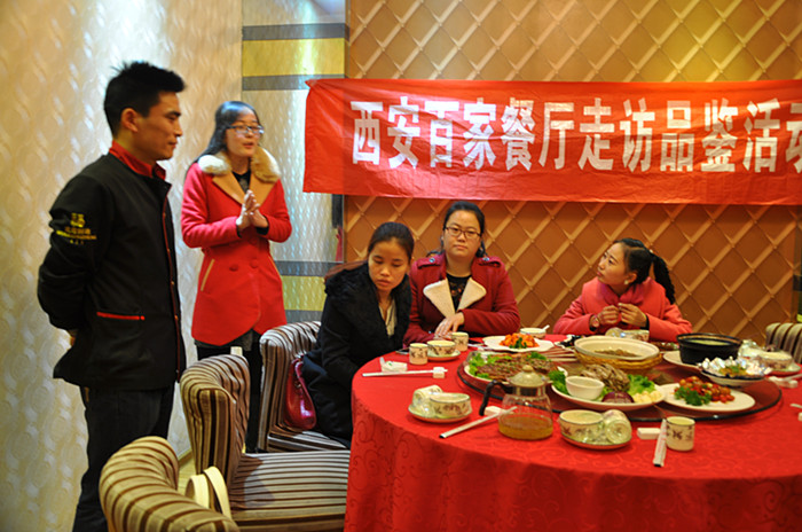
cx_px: 401
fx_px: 734
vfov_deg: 39.8
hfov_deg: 57.3
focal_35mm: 33
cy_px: 266
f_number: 4
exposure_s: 1/4
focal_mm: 22
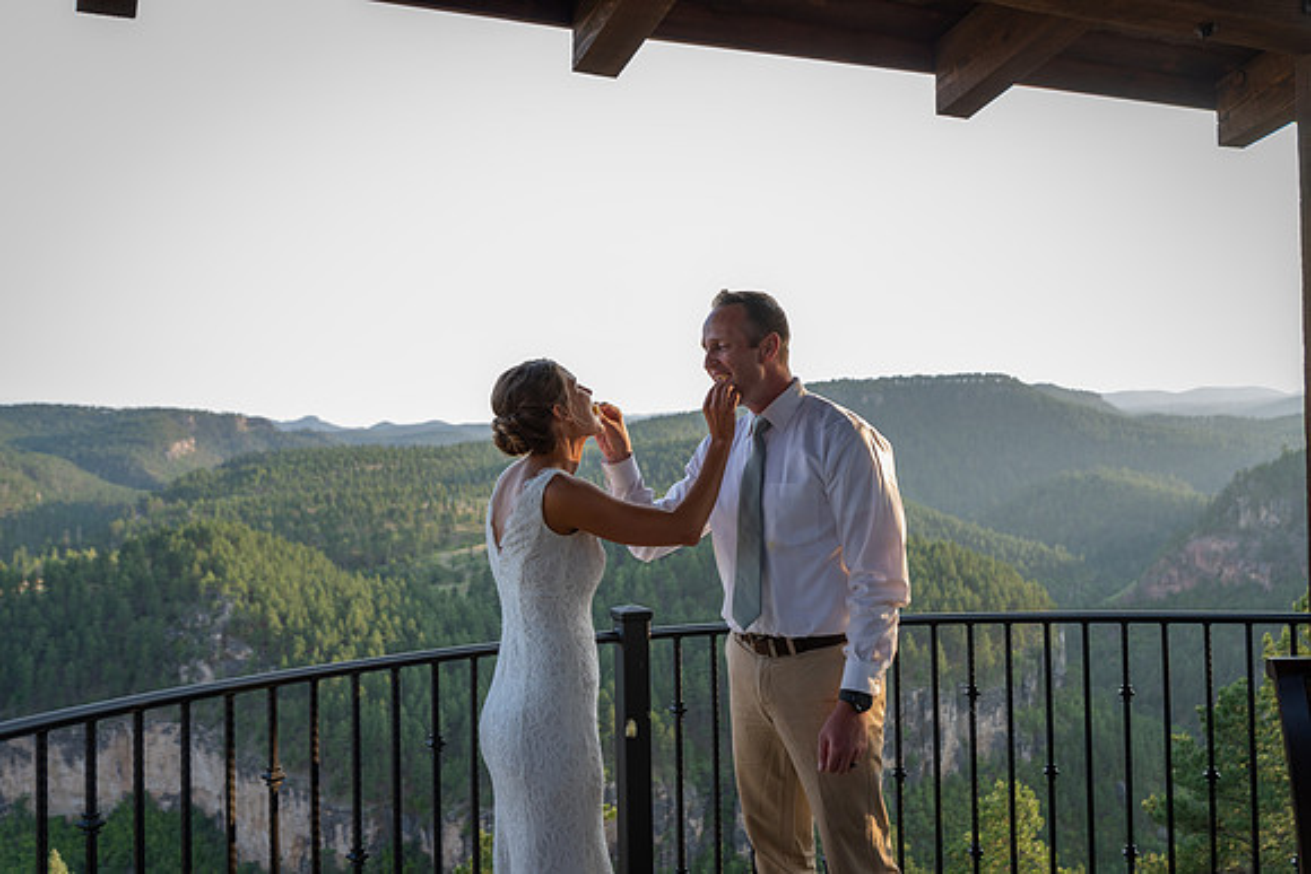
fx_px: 1275
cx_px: 656
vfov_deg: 37.9
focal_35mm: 35
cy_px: 437
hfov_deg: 54.4
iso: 250
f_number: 3.5
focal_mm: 35
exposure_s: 1/160
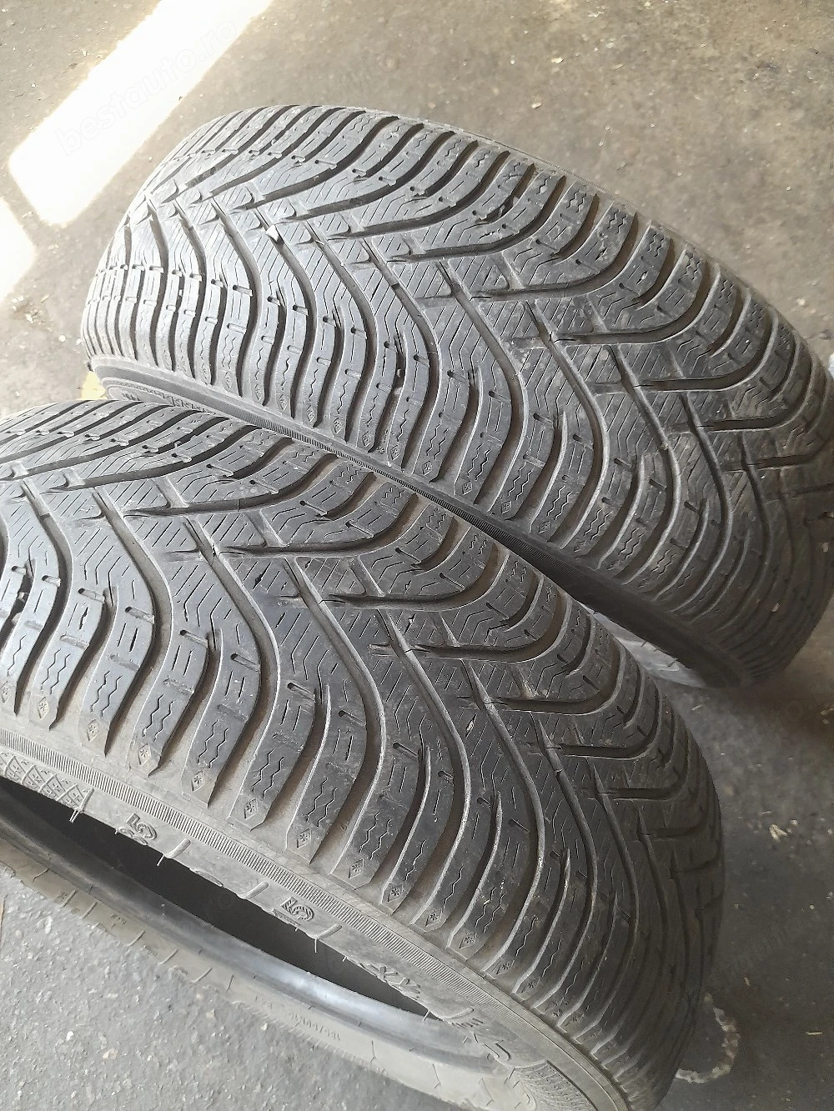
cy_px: 556
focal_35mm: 25
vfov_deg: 69.4
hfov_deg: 54.9
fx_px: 803
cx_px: 417
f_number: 2
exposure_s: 1/50
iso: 400
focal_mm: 4.6
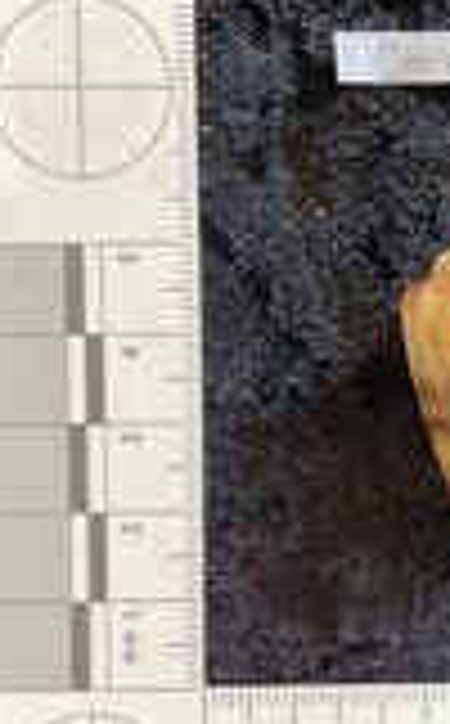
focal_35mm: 67
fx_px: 1321
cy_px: 429
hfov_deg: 18.3
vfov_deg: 30.6
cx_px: 549
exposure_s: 1/100
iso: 64
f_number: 1.8
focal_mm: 3
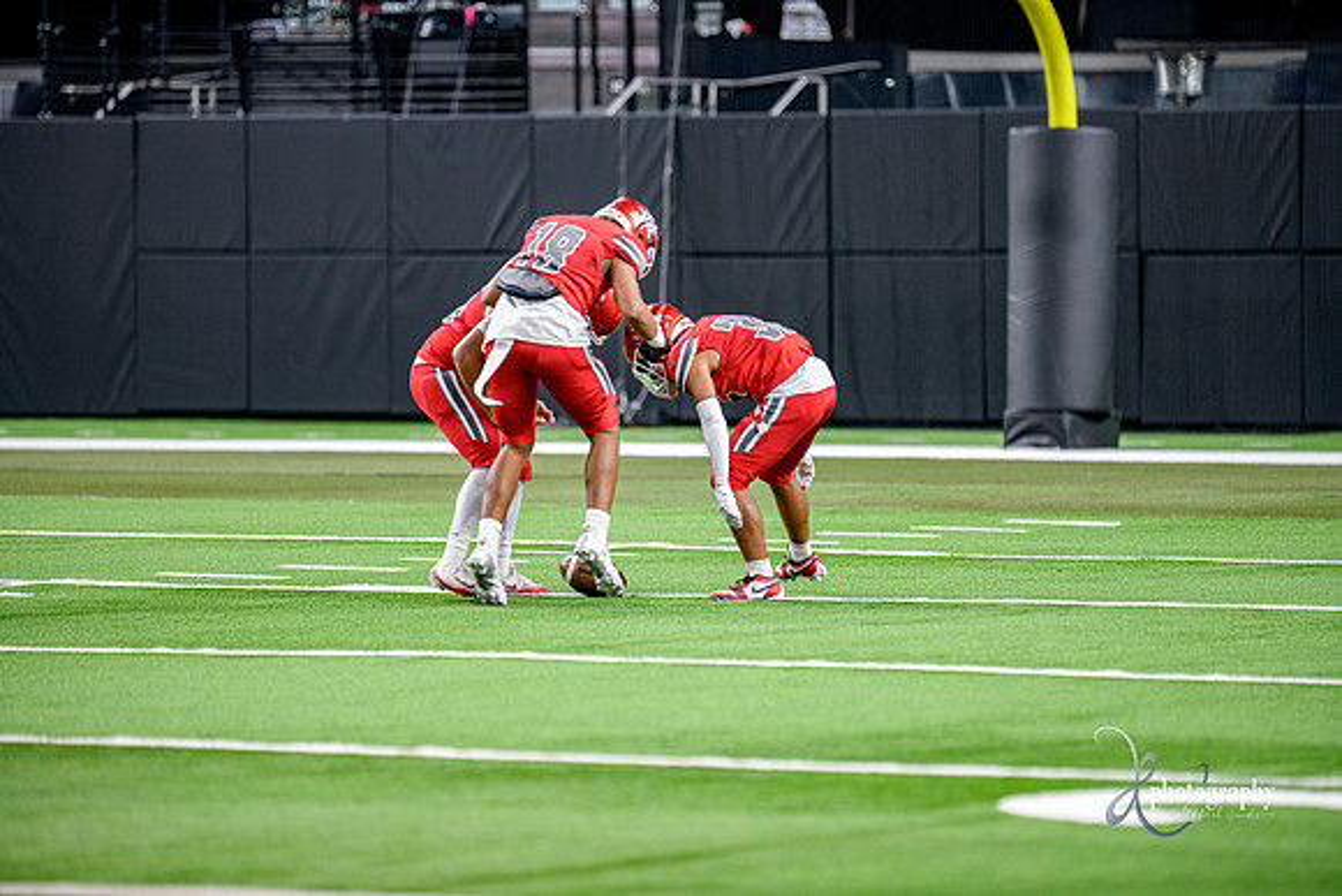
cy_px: 448
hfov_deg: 8.6
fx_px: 8948
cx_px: 671
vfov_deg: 5.7
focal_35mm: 240
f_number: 2.8
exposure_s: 1/400
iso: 1250
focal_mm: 240
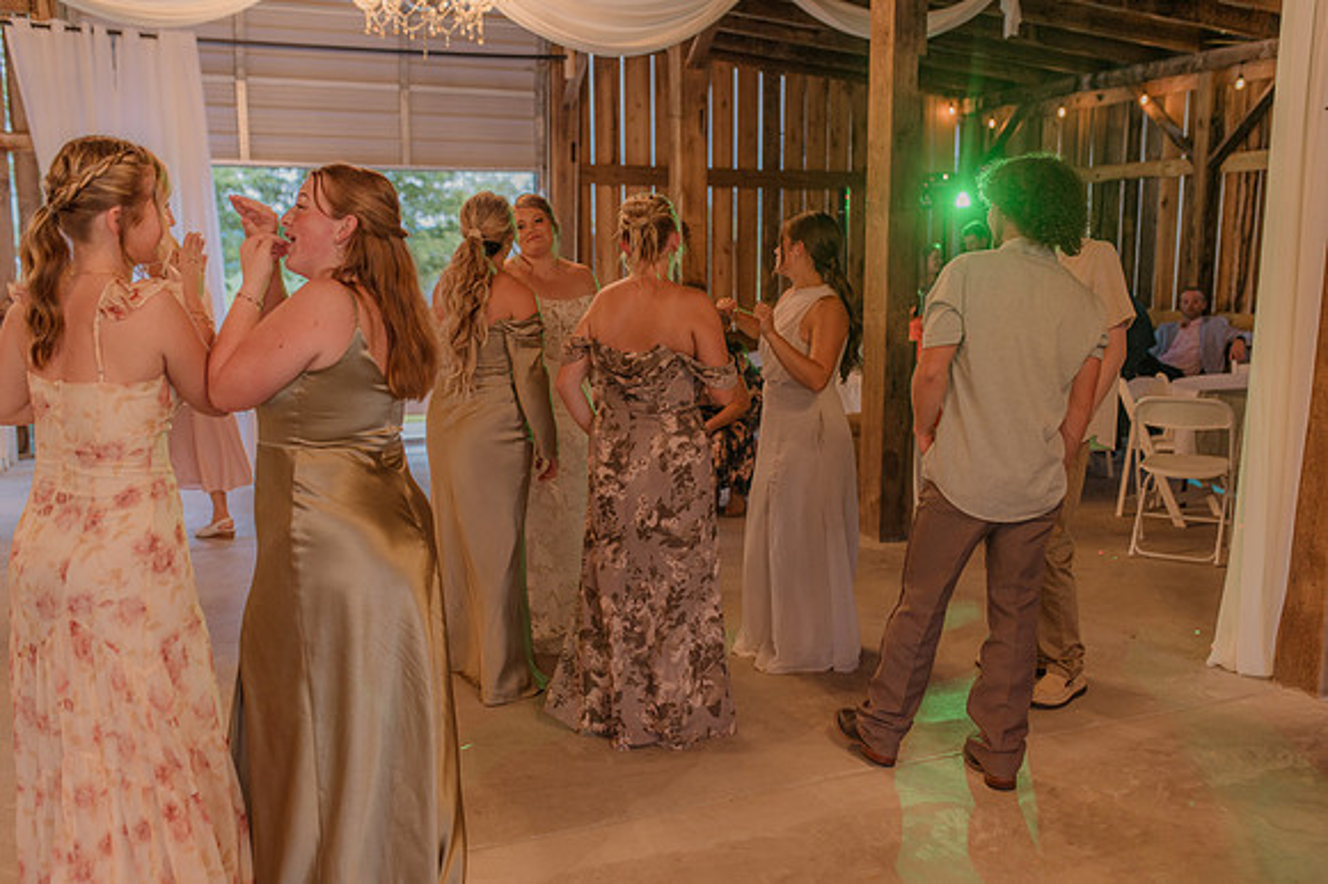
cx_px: 664
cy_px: 442
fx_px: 1290
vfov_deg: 37.8
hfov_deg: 54.5
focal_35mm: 35
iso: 640
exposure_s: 1/200
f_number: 2.5
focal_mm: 35
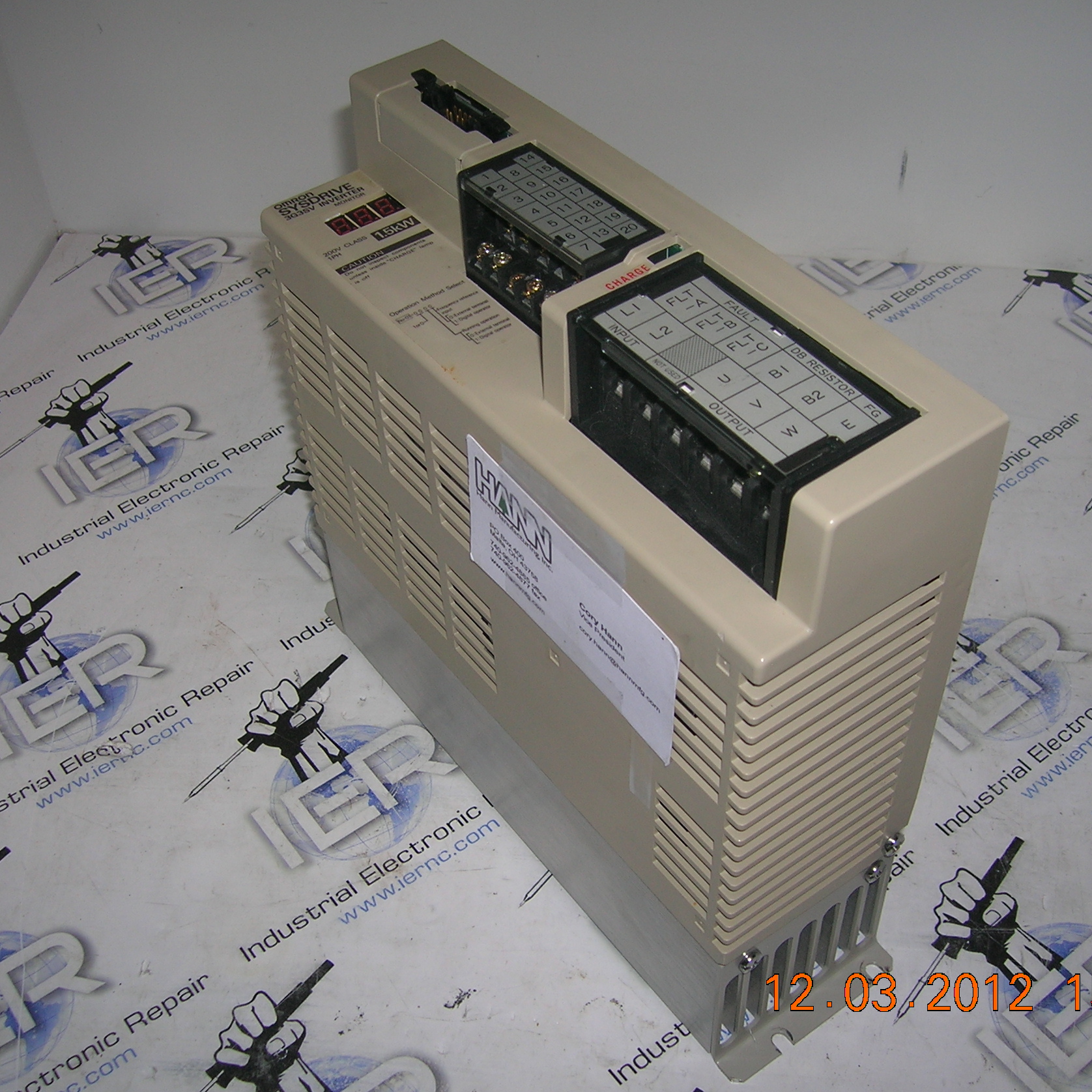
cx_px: 547
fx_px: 1463
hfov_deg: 40.9
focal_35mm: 41
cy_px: 551
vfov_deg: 40.9
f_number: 2.9
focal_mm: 5.7
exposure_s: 1/60.1
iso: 50
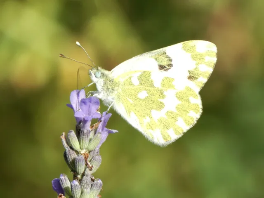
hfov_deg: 3.0
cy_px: 99
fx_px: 5041
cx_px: 132
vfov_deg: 2.3
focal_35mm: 661
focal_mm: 118.5
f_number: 5.6
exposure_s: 1/100
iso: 100
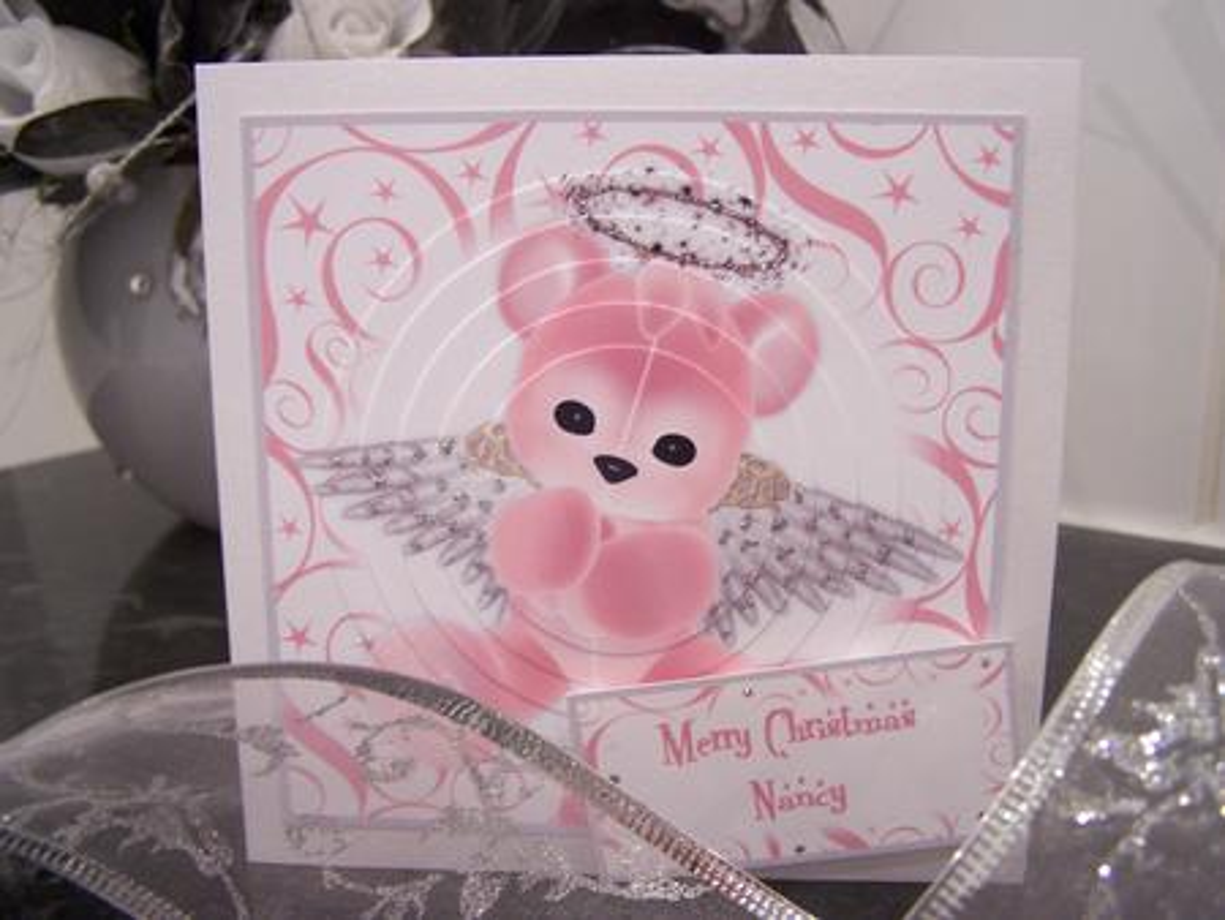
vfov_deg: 37.8
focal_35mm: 38
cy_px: 460
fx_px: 1345
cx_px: 612
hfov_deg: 49.0
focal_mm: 6.3
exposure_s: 1/10
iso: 140
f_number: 2.8
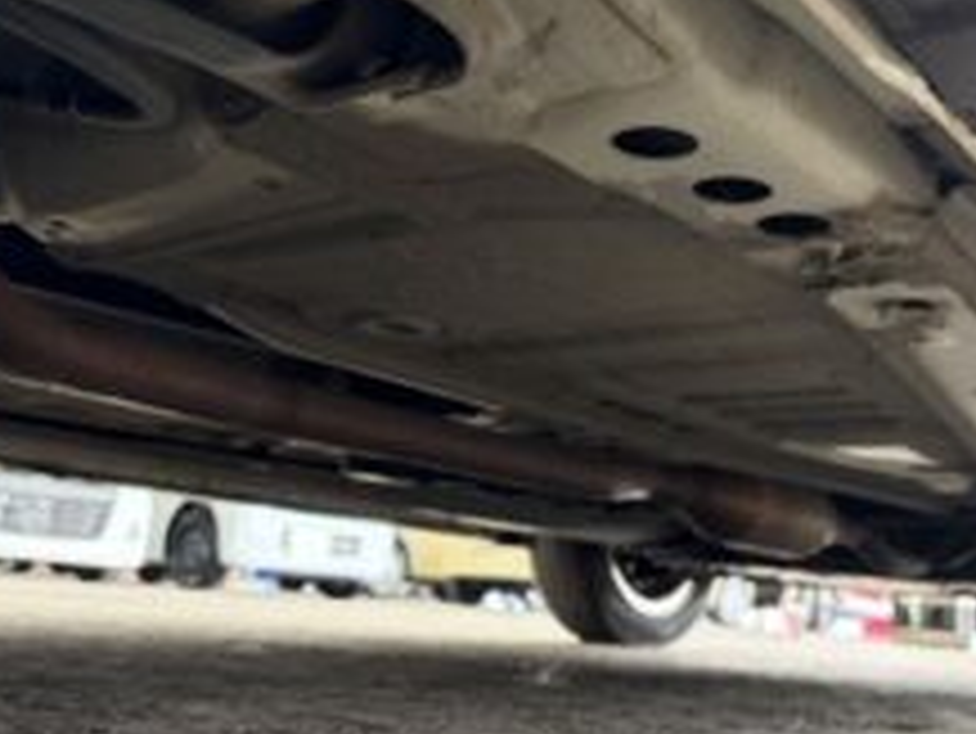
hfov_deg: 44.8
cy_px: 344
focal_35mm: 42
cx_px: 508
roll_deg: -4.3
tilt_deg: +12.4
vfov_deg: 34.4
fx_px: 1185
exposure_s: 1/33
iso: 400
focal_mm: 5.96
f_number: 1.6
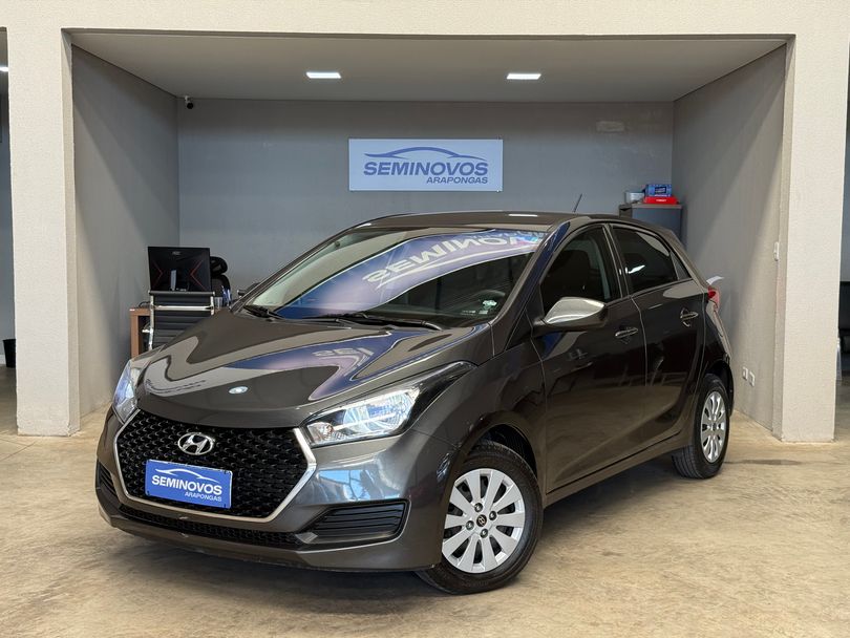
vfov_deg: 30.3
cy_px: 319
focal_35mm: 48
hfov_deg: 39.6
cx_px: 425
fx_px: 1179
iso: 100
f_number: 1.78
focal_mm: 6.76
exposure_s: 1/120
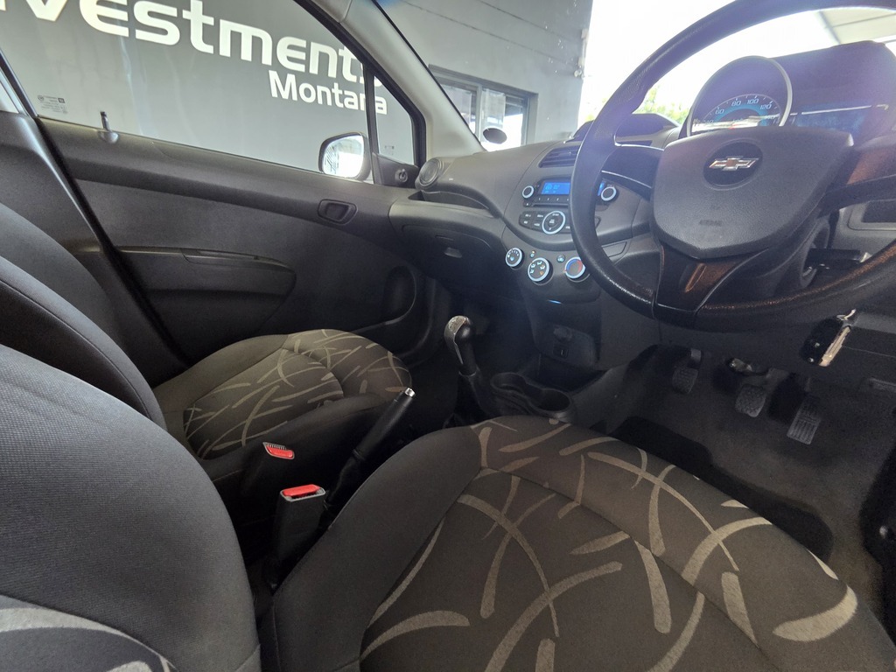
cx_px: 448
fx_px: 336
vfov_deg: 89.9
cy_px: 336
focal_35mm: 13
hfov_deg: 106.2
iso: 800
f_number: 2.2
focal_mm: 2.2
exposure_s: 1/50
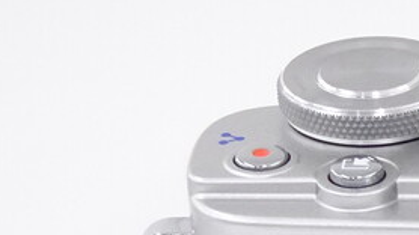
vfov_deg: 3.7
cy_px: 481
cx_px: 833
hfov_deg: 6.4
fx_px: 3653
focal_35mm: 329
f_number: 5
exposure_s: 1/80
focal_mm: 12.01
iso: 500
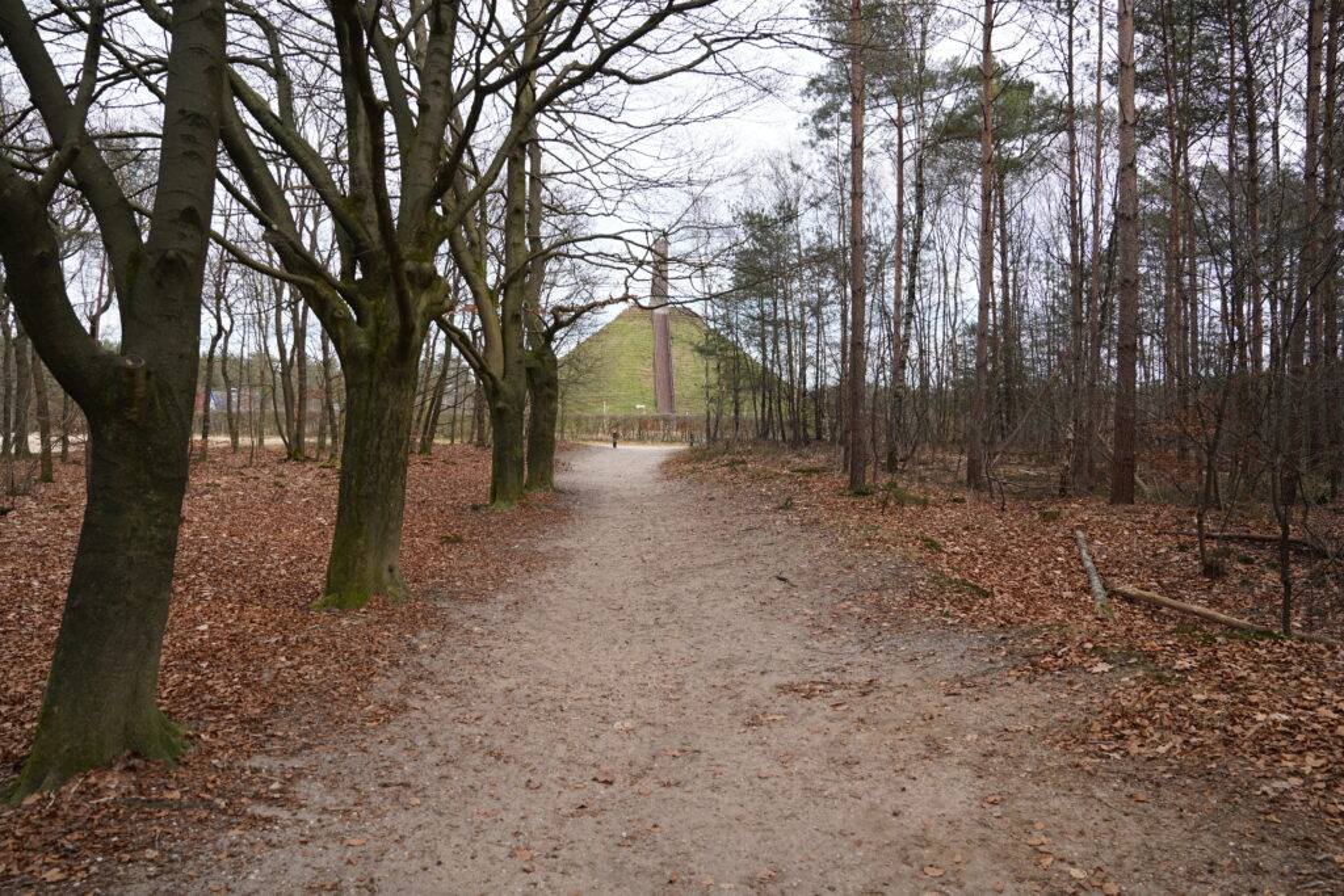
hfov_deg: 73.7
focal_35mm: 24
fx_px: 896
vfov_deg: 53.1
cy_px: 448
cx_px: 672
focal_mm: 24
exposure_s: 1/80
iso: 100
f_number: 5.6
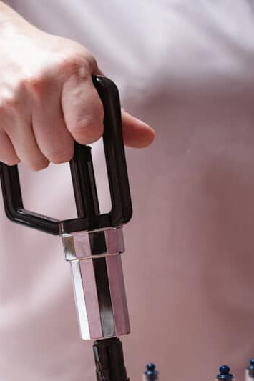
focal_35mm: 99
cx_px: 63
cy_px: 355
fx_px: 1050
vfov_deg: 20.1
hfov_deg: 13.7
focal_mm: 51.6
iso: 320
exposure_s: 1/100
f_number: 2.8
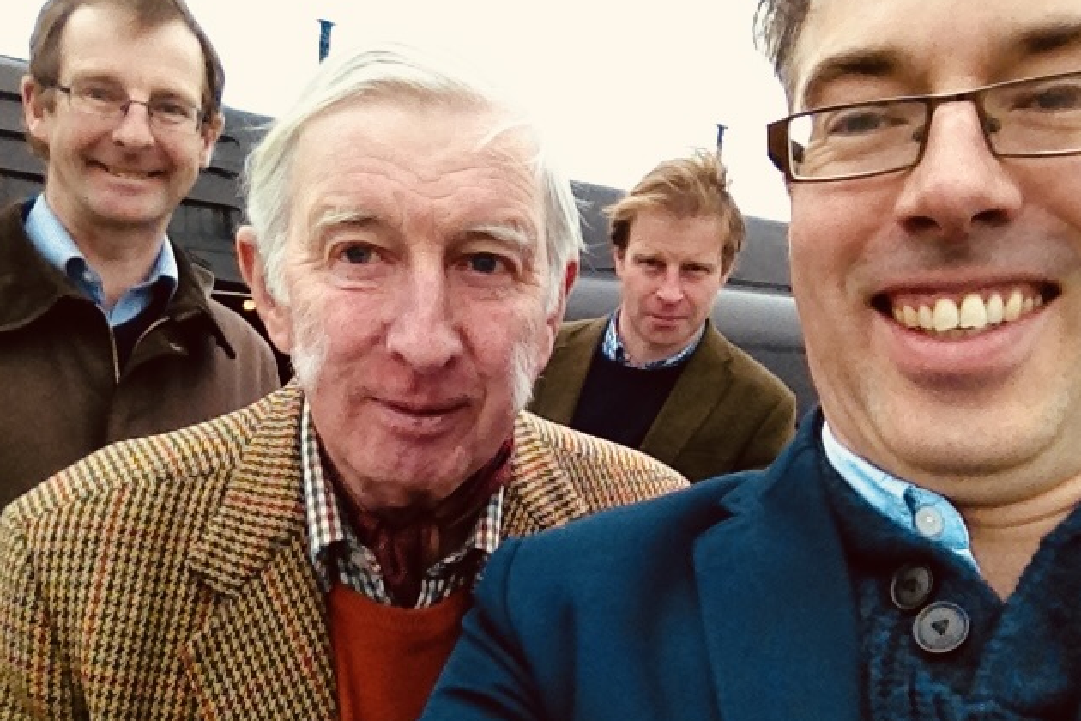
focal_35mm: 37
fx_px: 1111
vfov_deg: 35.9
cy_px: 388
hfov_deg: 51.9
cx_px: 546
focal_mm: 1.85
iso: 125
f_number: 2.4
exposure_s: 1/884
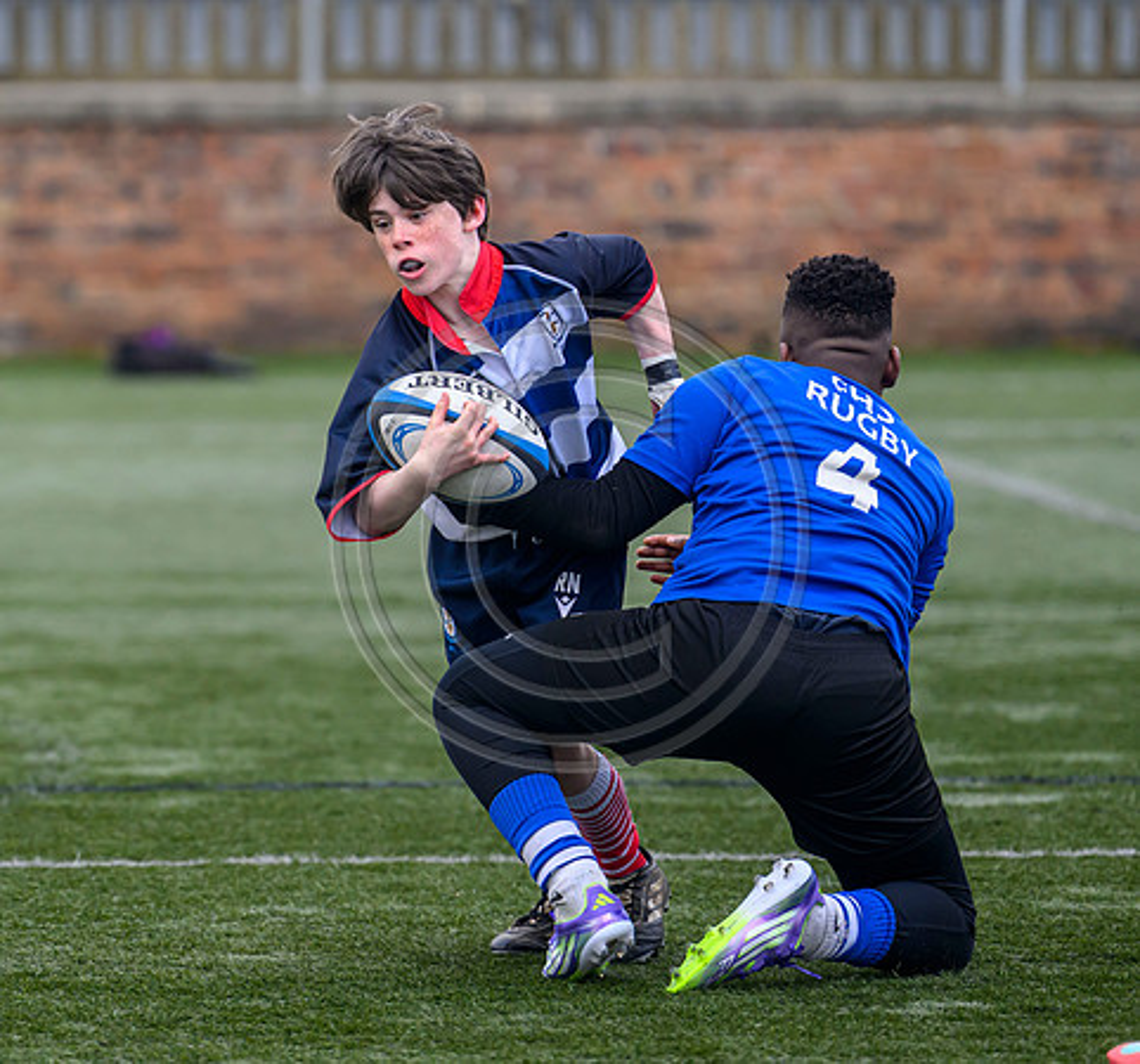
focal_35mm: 379
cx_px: 396
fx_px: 13652
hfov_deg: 4.8
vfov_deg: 4.5
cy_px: 499
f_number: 4
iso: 1000
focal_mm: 240
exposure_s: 1/2000
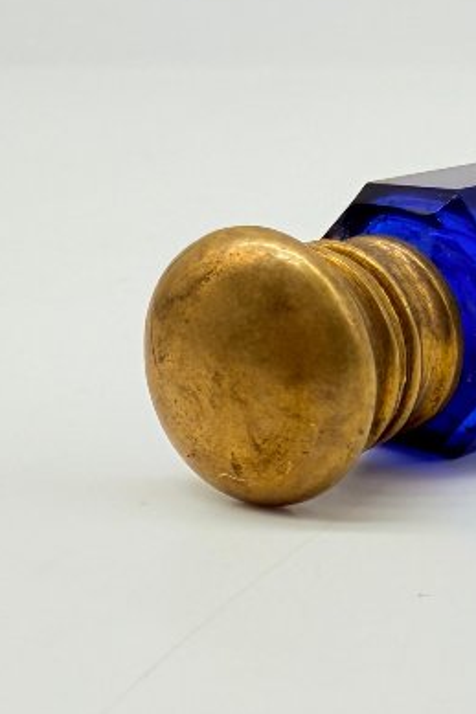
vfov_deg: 26.3
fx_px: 1528
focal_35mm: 77
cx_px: 586
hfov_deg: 16.9
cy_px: 281
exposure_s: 1/507
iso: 40
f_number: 2.2
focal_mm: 2.22
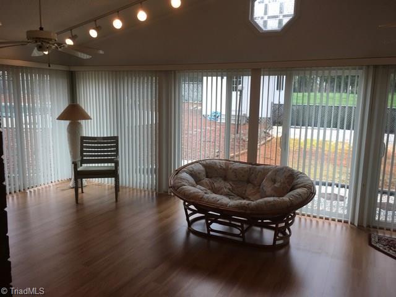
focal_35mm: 29
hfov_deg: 61.7
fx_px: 332
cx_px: 198
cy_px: 148
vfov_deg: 48.2
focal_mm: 4.15
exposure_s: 1/120
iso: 25
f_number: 2.2
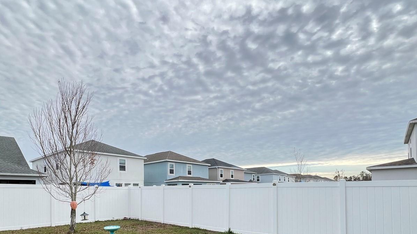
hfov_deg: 89.6
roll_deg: +1.6
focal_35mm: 19
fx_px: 210
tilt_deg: +0.8
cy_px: 186
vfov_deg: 54.5
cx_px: 207
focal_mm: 1.57
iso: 32
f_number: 1.8
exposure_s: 1/1004
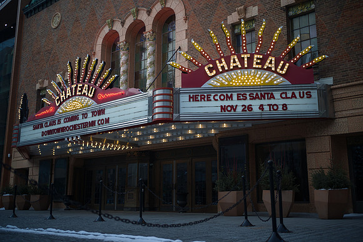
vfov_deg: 36.8
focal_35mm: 36
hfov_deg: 52.9
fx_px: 365
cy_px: 121
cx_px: 182
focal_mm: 35
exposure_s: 1/125
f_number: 1.8
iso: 64
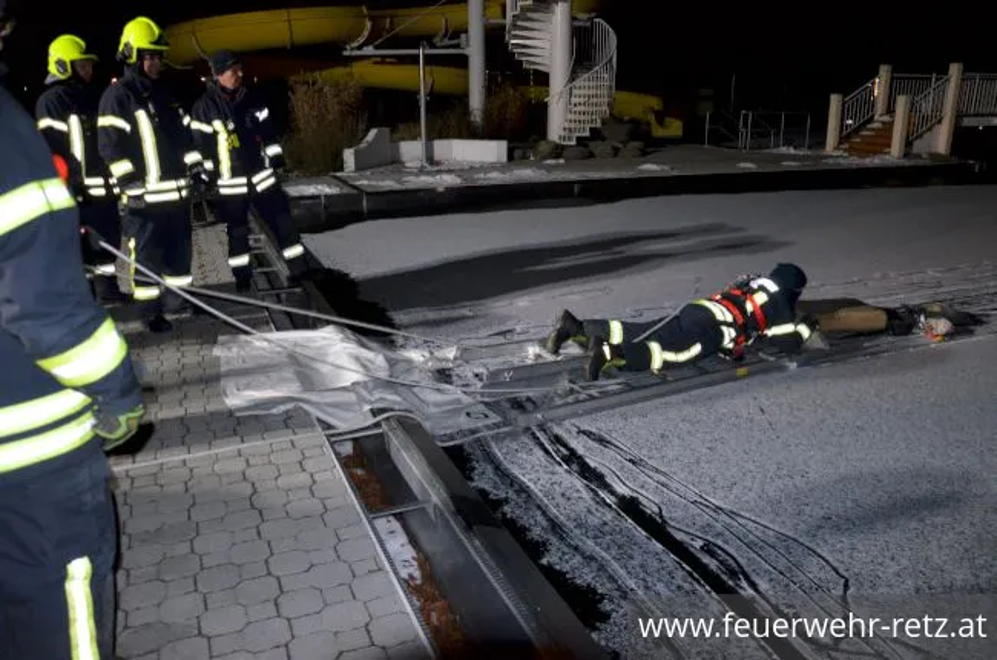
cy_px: 330
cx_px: 498
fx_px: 746
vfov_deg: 47.7
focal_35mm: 27
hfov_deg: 67.5
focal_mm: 18
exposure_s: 1/60
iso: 3200
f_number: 3.5
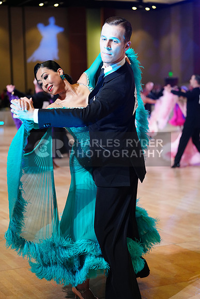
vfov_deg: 28.8
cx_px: 100
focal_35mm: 70
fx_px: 583
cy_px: 150
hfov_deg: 19.5
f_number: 2.8
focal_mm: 70
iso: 2000
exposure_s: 1/400
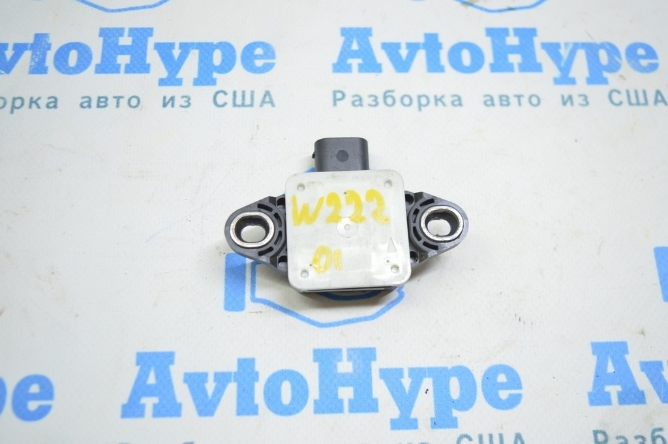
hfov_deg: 51.3
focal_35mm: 38
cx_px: 334
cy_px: 222
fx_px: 695
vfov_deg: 35.4
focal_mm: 25
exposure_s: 1/40
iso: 400
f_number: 4
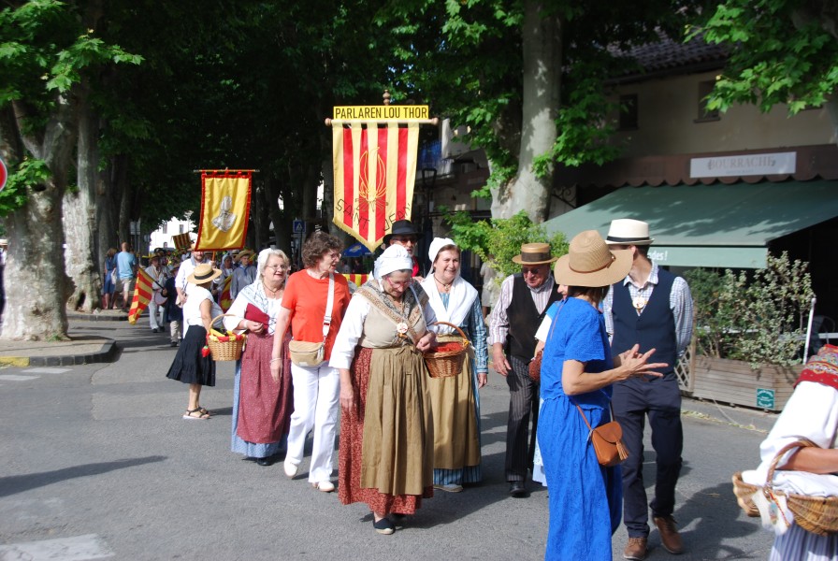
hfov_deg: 41.1
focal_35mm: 48
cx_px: 419
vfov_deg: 28.2
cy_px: 280
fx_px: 1119
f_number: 6.3
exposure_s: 1/160
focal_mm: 32
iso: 100
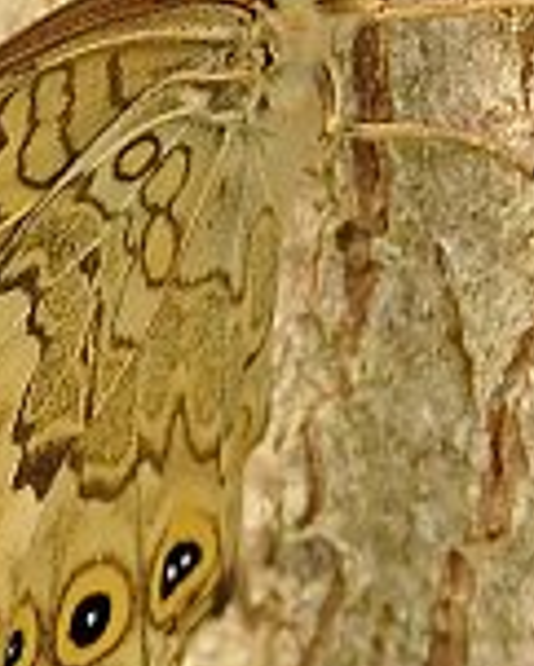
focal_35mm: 7827
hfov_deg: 0.2
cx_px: 1275
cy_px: -258
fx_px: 154470
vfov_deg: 0.2
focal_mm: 700
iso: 400
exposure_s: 1/50
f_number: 5.6
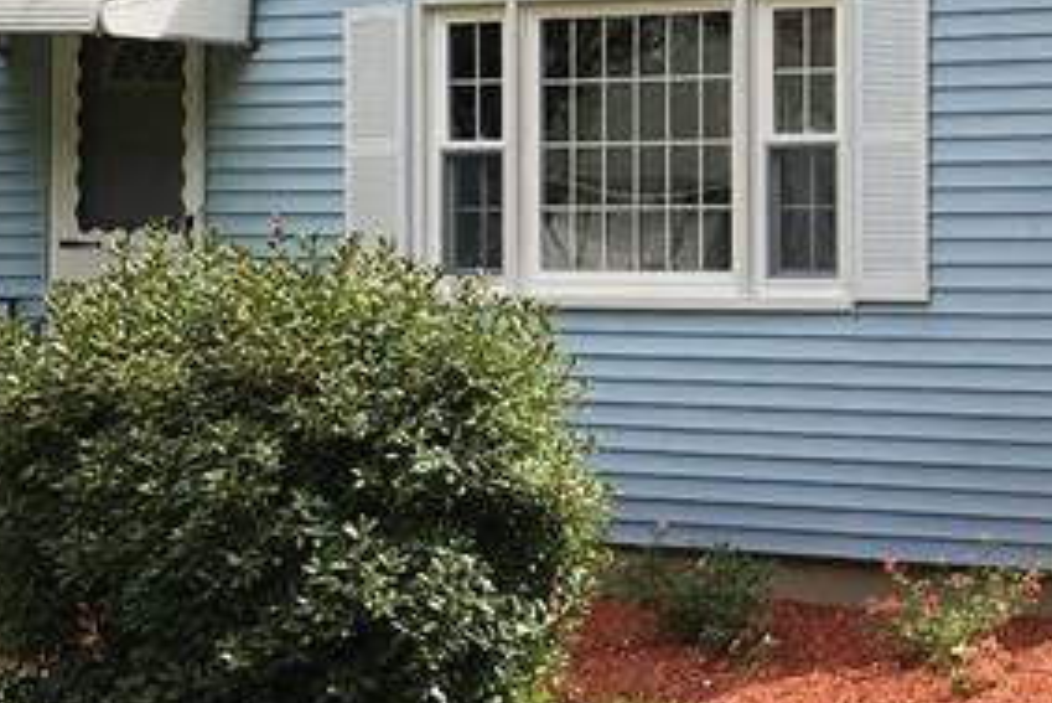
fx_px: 3187
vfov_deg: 12.5
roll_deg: +0.0
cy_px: 156
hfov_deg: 18.0
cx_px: 1190
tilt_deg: +3.2
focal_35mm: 109
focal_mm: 4.15
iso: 25
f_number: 2.2
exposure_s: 1/519
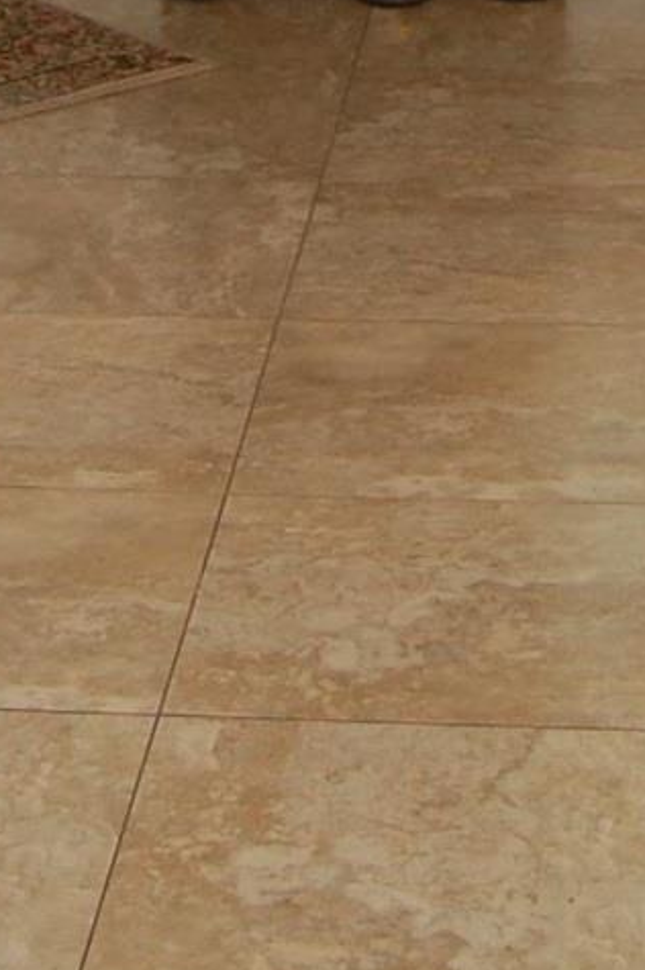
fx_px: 3525
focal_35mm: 131
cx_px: 362
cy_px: -737
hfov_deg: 10.5
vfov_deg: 14.0
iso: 400
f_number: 3.5
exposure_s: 1/60
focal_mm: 18
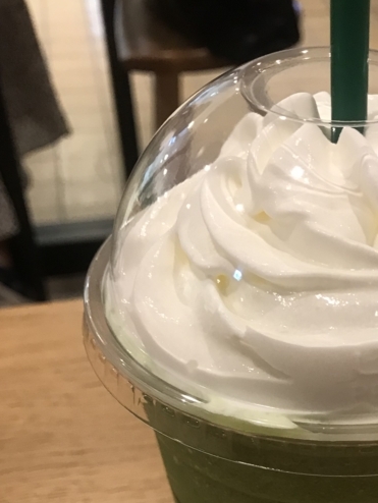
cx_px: 344
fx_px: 844
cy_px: 497
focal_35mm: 58
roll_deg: -0.6
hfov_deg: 24.5
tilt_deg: -44.7
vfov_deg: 30.9
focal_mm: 3.99
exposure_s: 1/17
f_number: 1.8
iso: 40
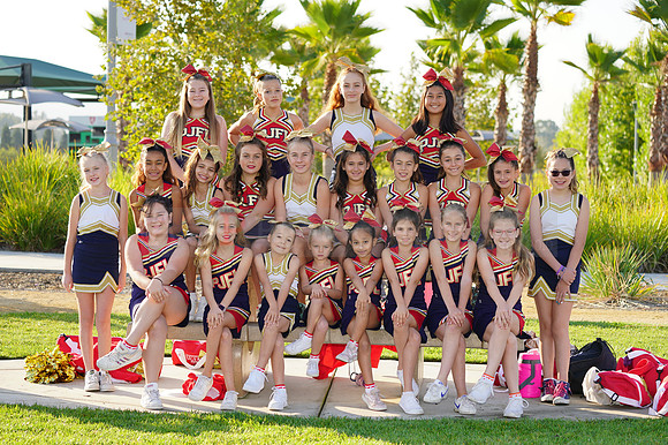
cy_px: 222
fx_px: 1854
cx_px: 334
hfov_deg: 20.4
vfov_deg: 13.7
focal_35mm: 100
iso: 100
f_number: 5
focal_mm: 100
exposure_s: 1/250
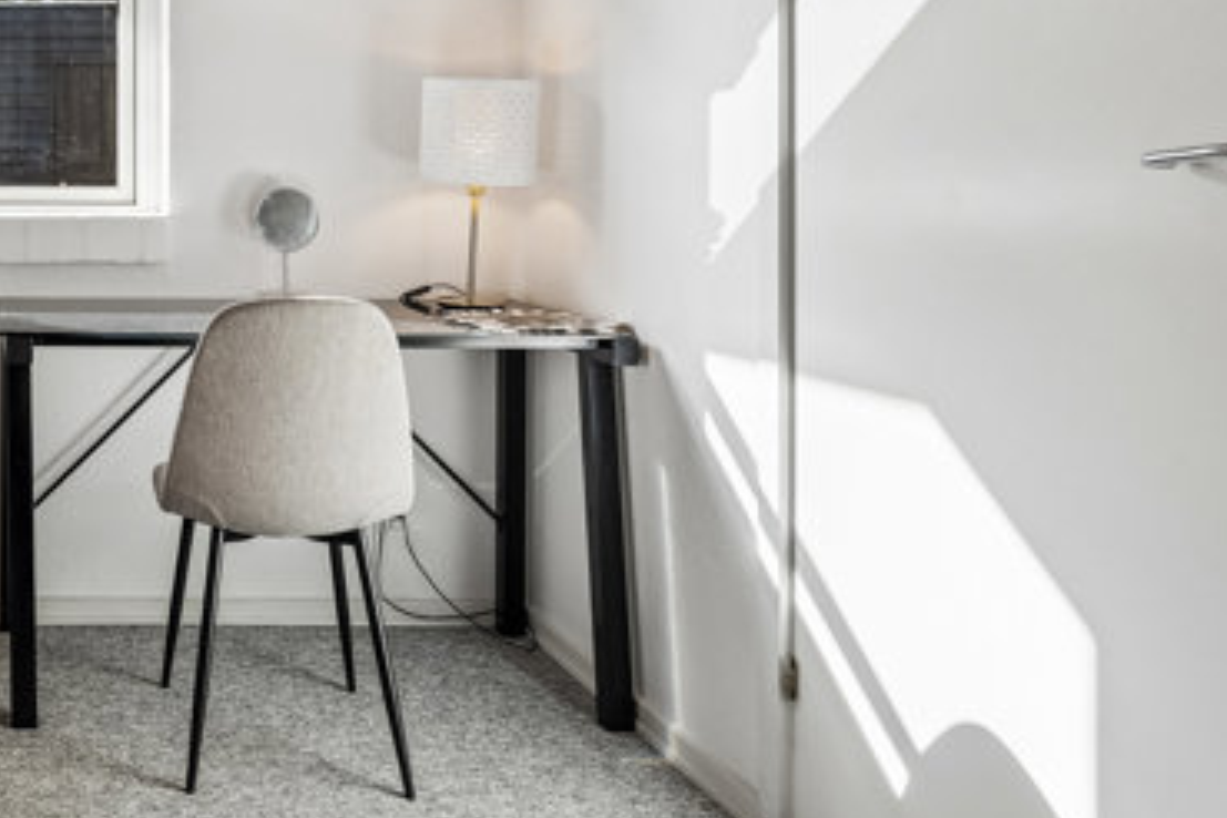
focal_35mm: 39
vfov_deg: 33.4
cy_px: 181
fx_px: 1329
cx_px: -3
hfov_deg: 42.6
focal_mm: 18
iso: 200
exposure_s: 1/50
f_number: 8
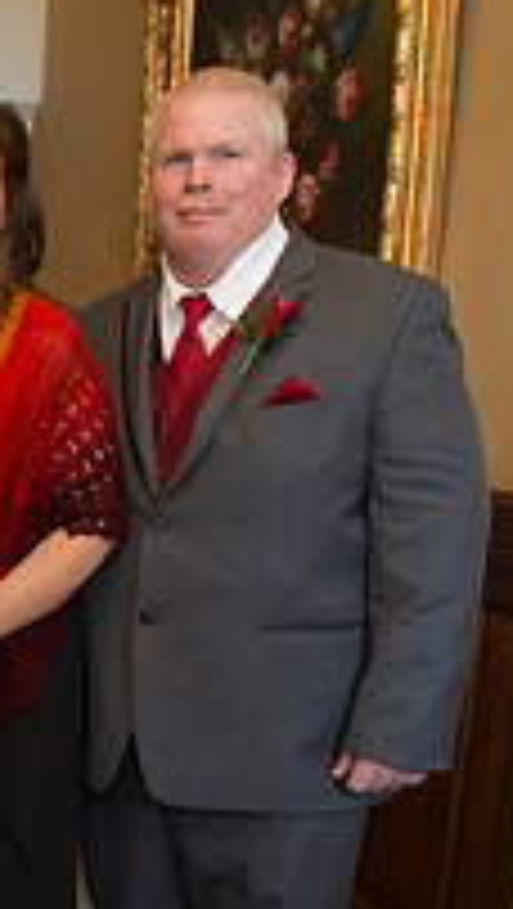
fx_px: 1737
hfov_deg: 14.2
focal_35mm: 72
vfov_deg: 28.5
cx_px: -500
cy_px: 774
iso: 800
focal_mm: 24
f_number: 4
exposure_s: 1/60
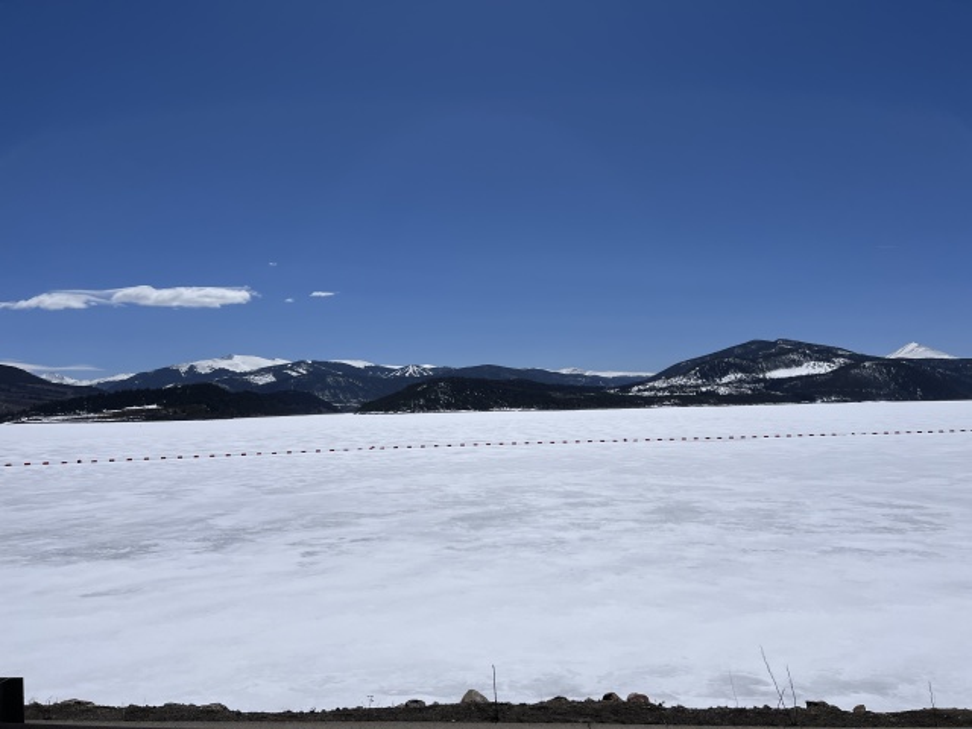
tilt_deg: +3.6
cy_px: 364
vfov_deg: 53.1
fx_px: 730
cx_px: 486
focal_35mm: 26
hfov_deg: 67.3
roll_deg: -0.3
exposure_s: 1/16393
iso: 40
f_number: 1.5
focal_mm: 5.7
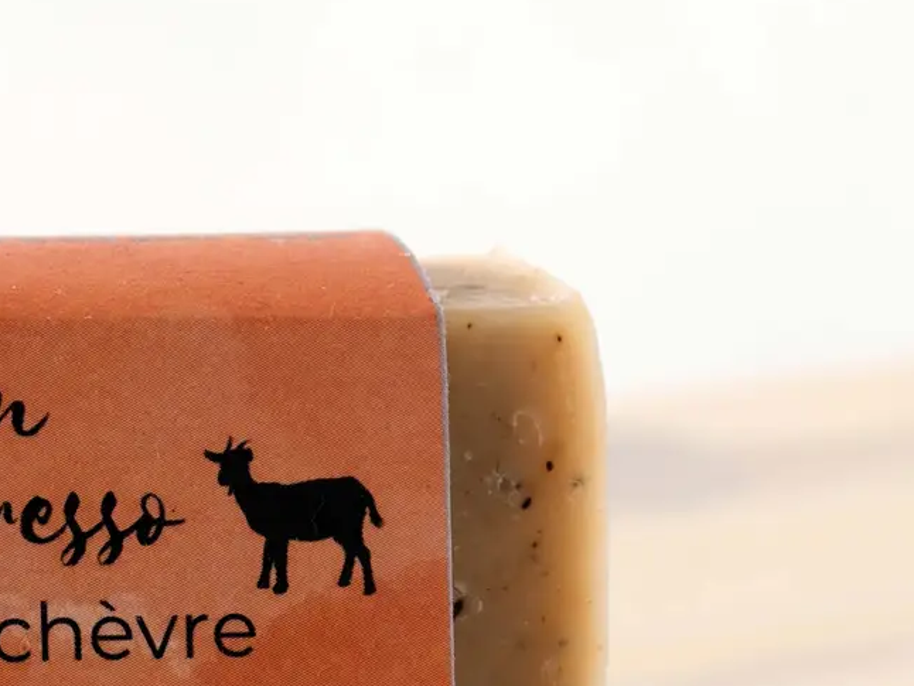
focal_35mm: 240
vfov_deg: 6.2
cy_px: 636
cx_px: -59
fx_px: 6339
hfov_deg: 8.2
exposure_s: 1/6
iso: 80
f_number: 8
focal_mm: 56
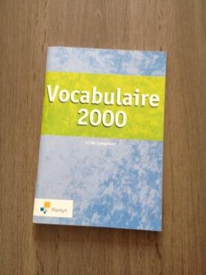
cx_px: 103
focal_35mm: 35
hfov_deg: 40.7
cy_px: 138
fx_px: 278
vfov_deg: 52.6
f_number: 2.4
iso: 80
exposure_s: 1/20
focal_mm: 4.28
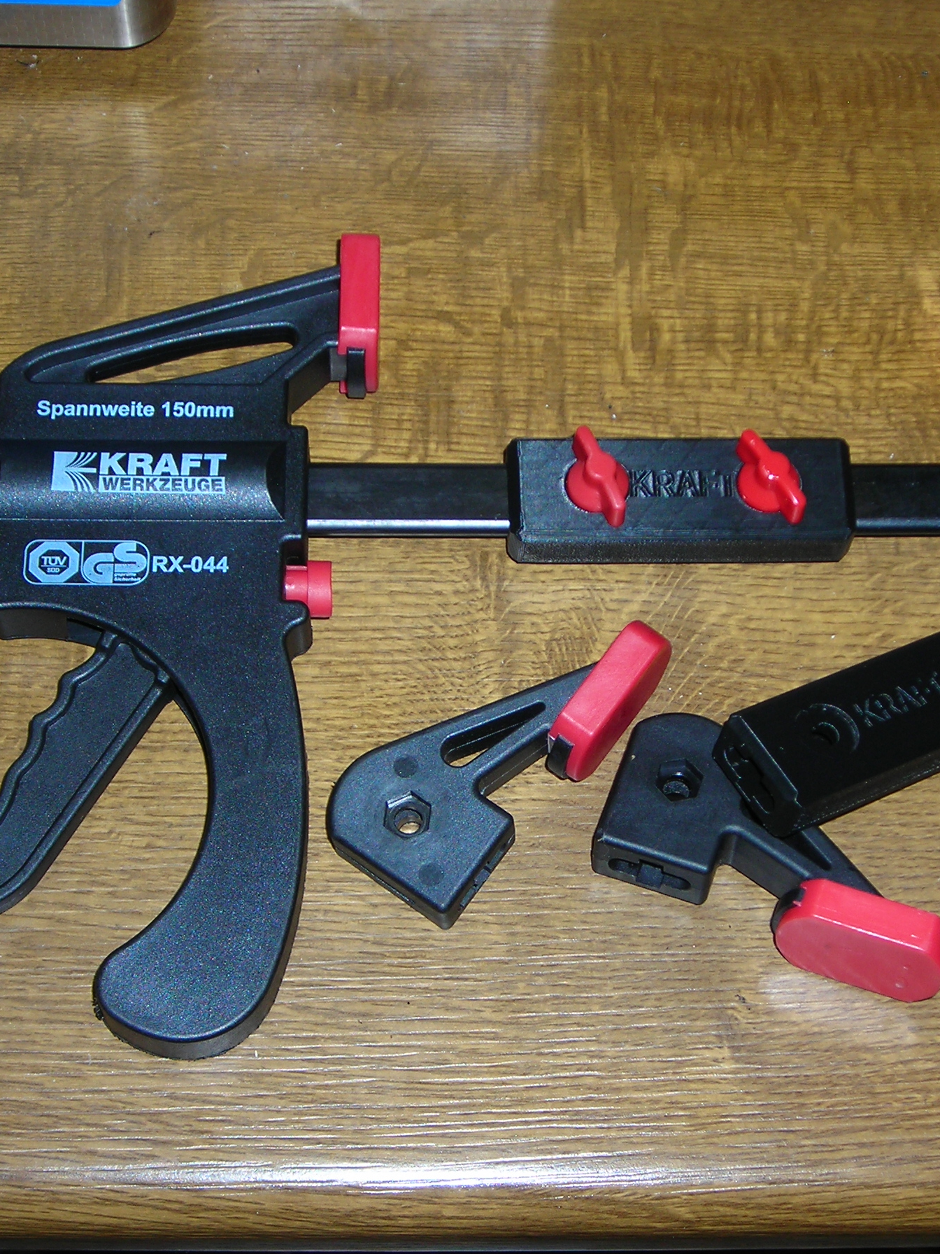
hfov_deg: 21.6
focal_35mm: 68
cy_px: 580
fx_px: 2462
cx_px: 601
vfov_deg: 28.6
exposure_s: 1/60.1
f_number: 3.4
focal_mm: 7.8
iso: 50
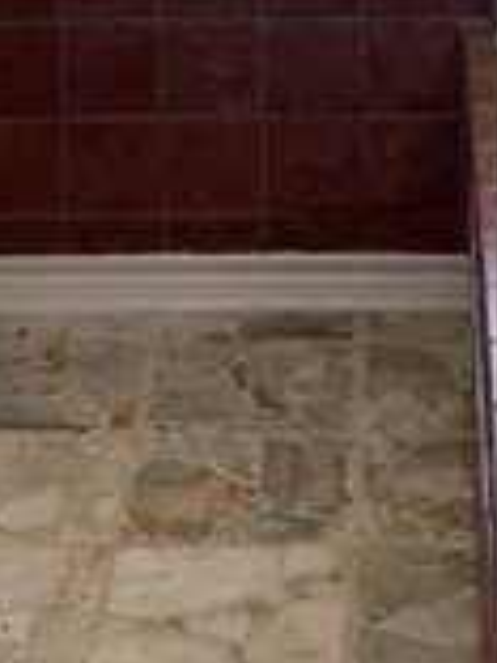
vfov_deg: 14.1
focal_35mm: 128
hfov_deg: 11.5
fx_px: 2450
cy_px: -421
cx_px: 387
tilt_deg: -7.6
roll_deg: +0.3
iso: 125
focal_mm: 4.2
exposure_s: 1/121
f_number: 1.6
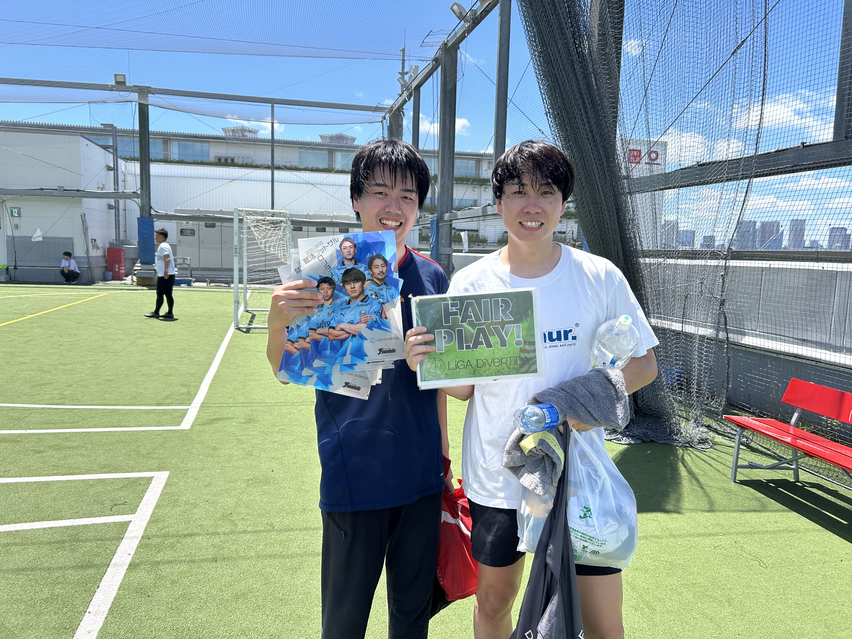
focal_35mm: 26
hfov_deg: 67.3
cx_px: 426
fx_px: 640
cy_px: 320
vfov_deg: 53.1
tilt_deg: -7.0
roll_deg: -1.9
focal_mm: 5.7
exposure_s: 1/2252
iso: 50
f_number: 1.5
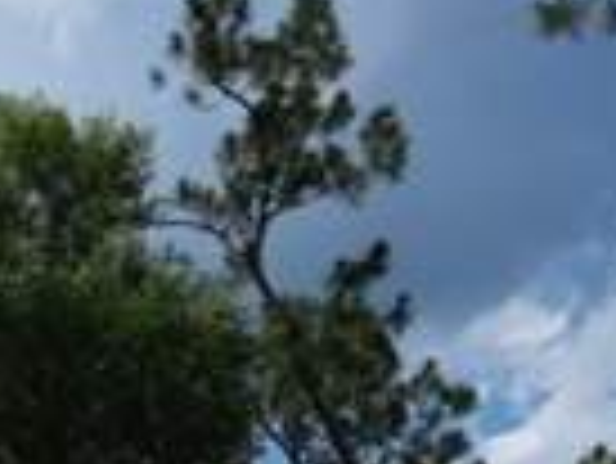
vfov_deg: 13.7
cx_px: -796
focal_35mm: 90
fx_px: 1603
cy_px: 960
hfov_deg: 15.0
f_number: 8
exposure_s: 1/500
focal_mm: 16
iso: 100
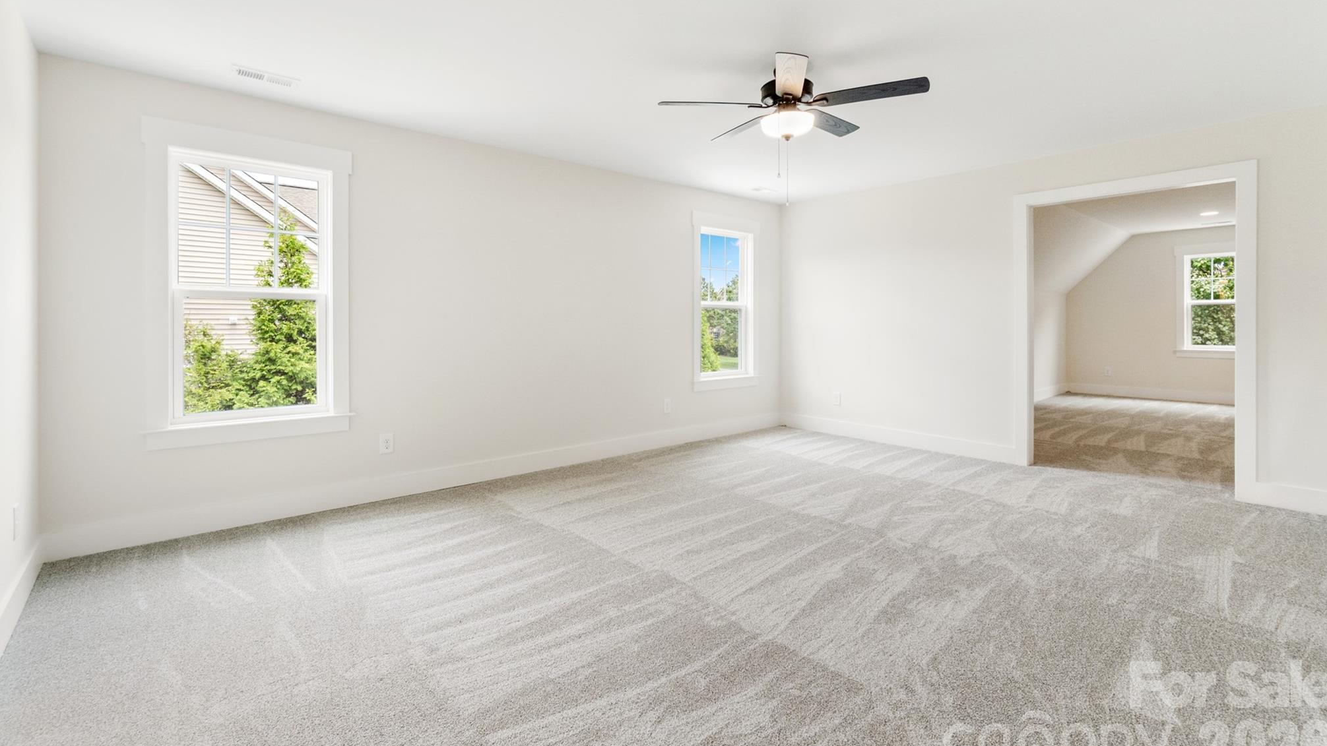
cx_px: 664
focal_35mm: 16
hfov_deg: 99.4
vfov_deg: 67.0
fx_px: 563
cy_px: 341
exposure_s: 1/30
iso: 640
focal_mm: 10
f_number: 7.1
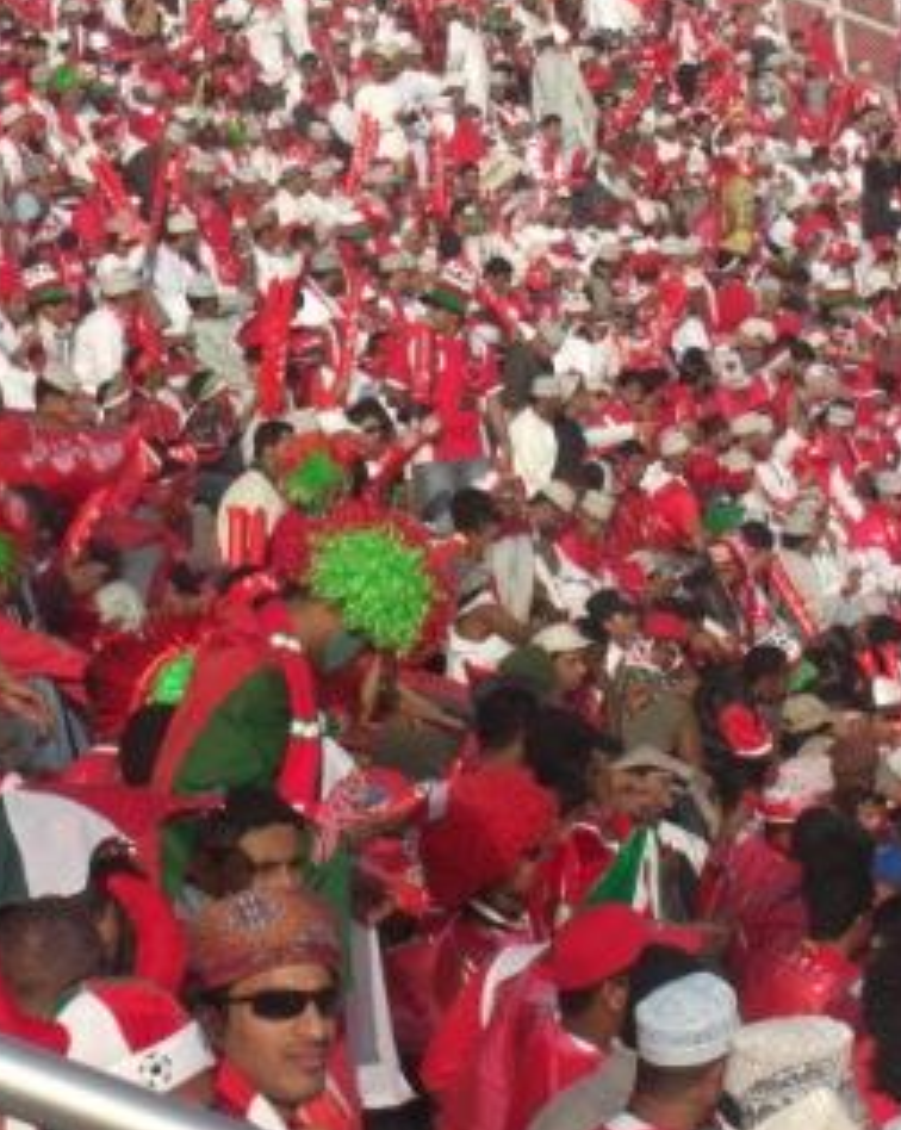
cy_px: 547
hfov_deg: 9.7
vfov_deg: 12.2
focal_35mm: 158
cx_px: 229
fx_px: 5277
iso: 80
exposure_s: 1/320
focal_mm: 23.7
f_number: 7.4
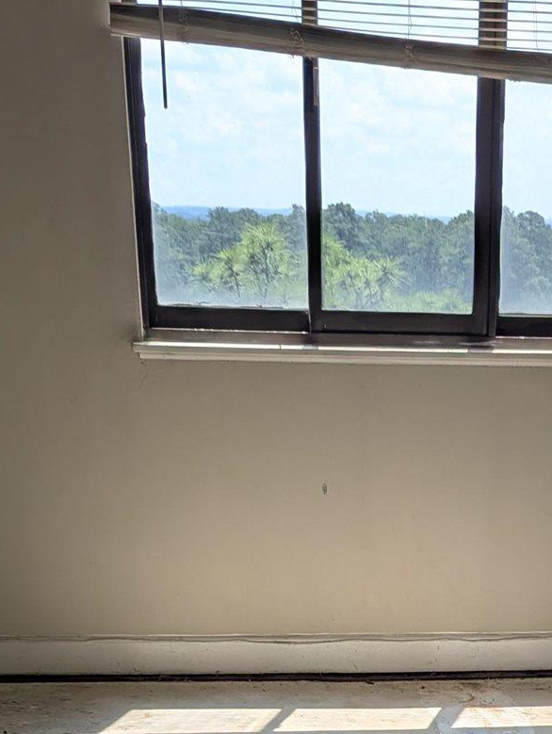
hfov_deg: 20.3
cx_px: 496
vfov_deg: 23.4
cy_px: 1016
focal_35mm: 71
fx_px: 1507
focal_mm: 6.81
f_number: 1.85
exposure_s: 1/1155
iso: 58
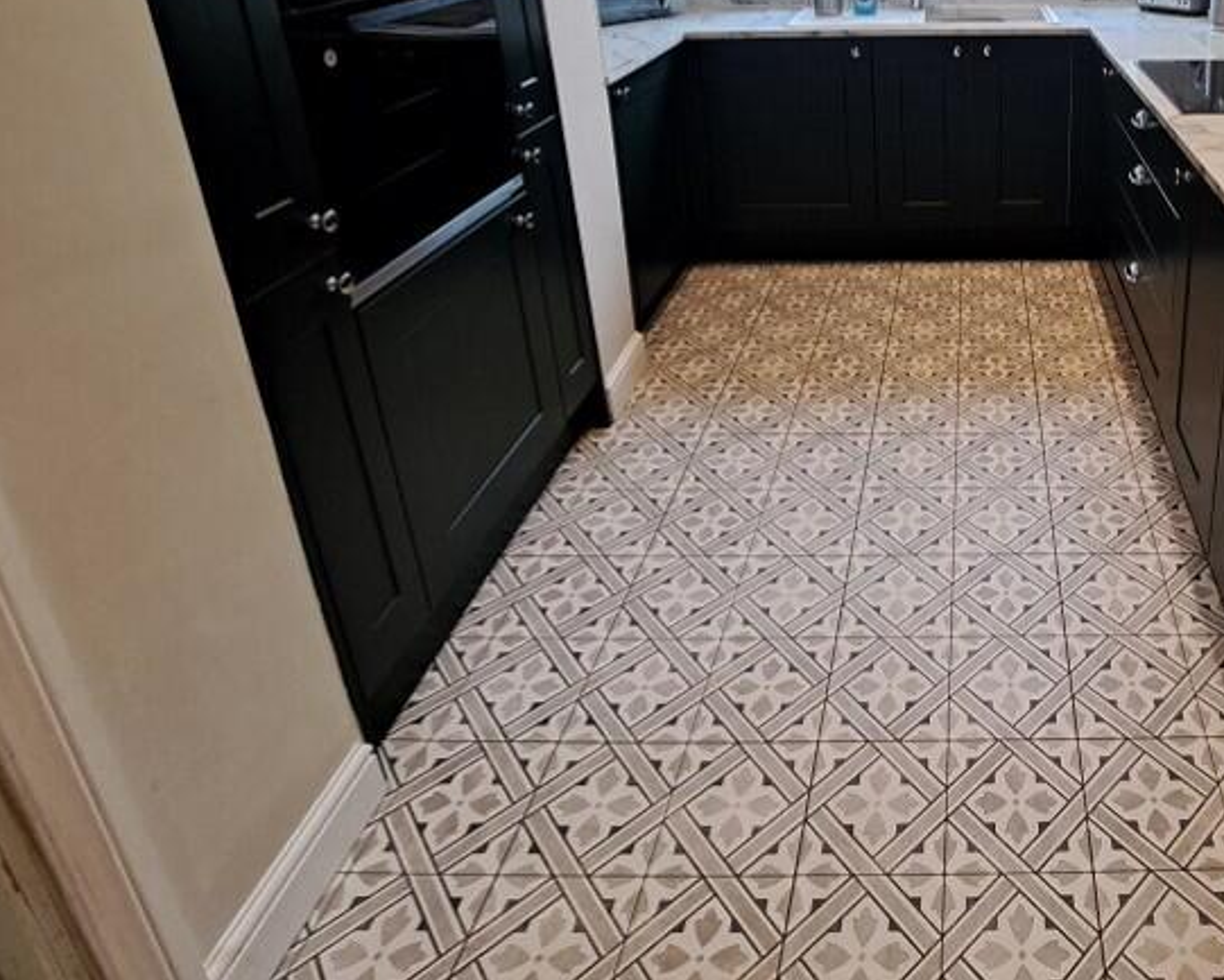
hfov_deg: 63.7
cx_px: 993
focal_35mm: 24
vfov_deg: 53.4
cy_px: 149
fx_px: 870
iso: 125
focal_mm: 1.74
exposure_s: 1/50
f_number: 2.2
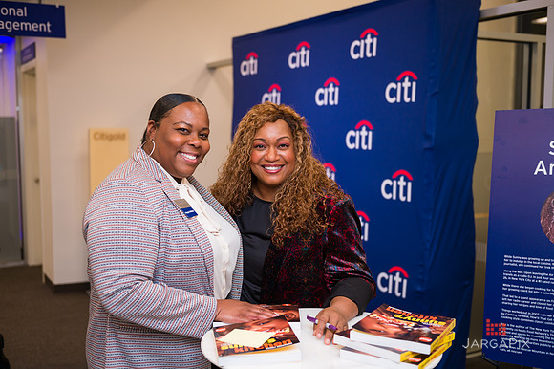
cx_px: 277
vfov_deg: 31.9
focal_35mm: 42
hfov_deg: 46.4
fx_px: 646
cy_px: 184
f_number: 3.2
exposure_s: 1/200
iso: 400
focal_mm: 42
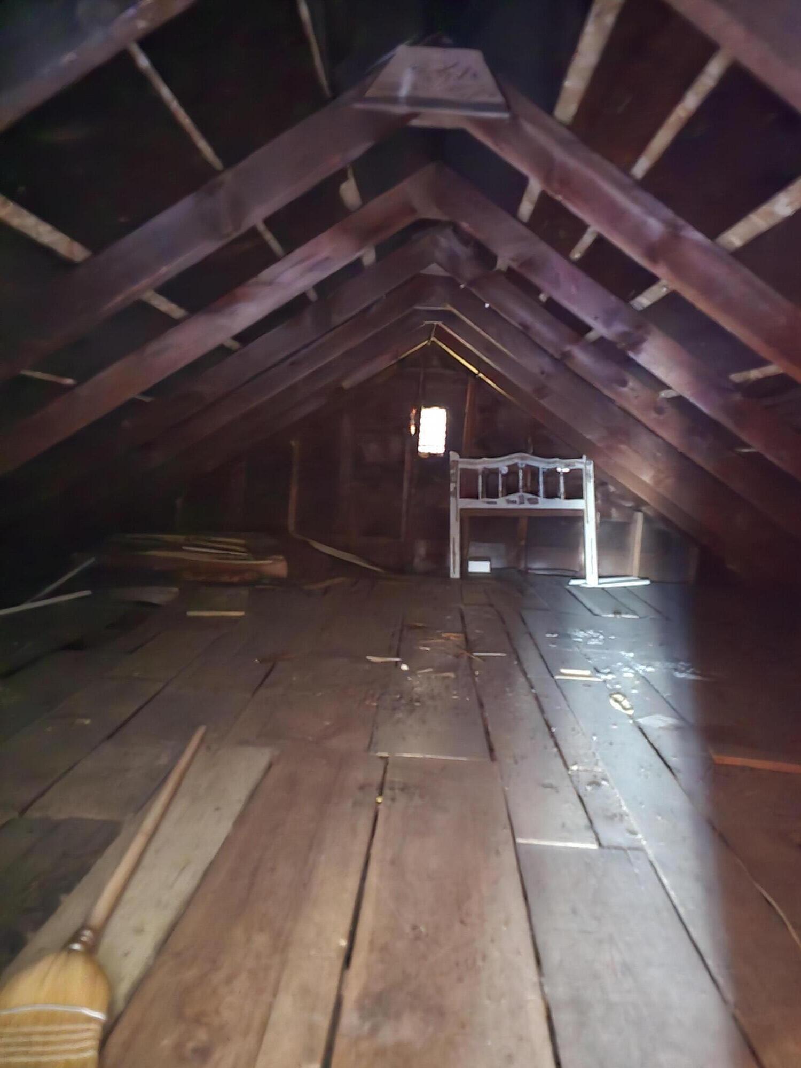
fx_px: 710
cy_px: 534
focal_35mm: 23
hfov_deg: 58.9
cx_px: 400
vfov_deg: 73.9
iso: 3200
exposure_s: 1/2
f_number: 1.7
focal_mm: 6.3
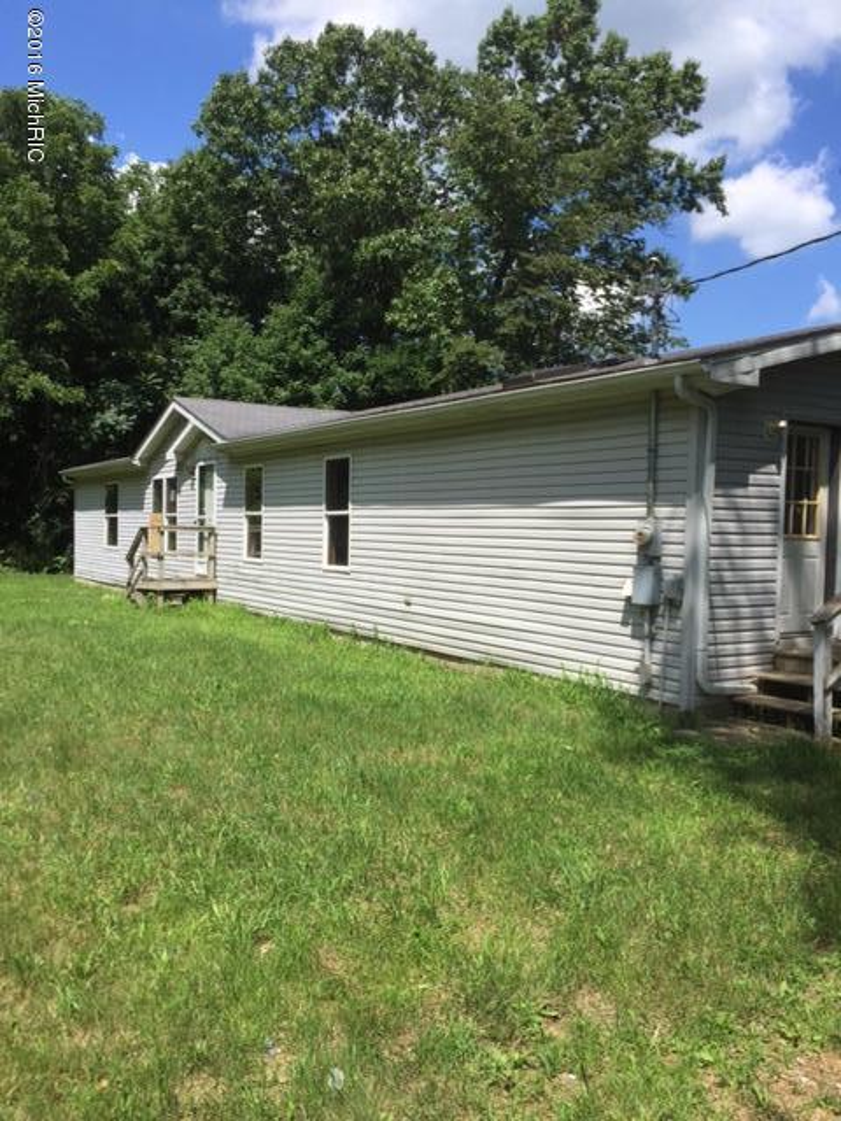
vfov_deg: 61.7
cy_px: 560
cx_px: 420
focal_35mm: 29
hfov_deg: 48.2
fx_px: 939
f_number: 2.2
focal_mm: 4.15
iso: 32
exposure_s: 1/2198
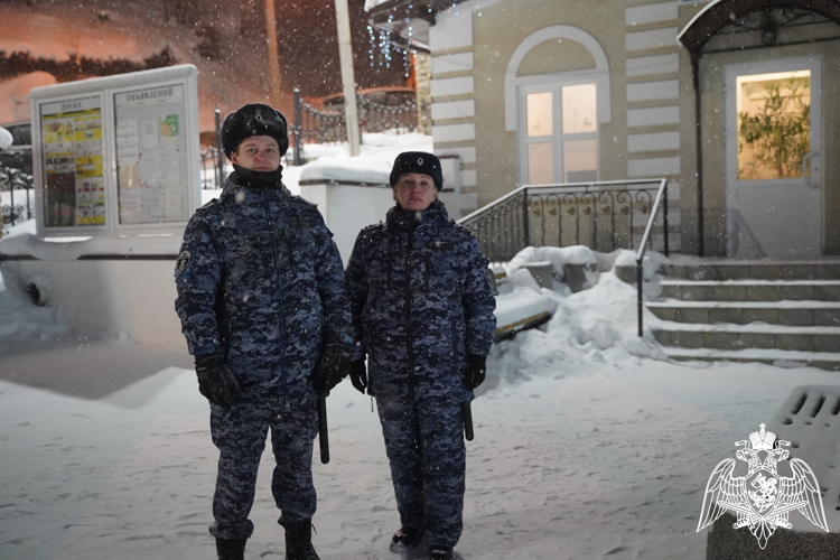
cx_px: 420
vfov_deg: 35.1
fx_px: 887
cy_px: 280
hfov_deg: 50.7
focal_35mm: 38
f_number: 2.8
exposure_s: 1/250
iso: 8000
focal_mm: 38
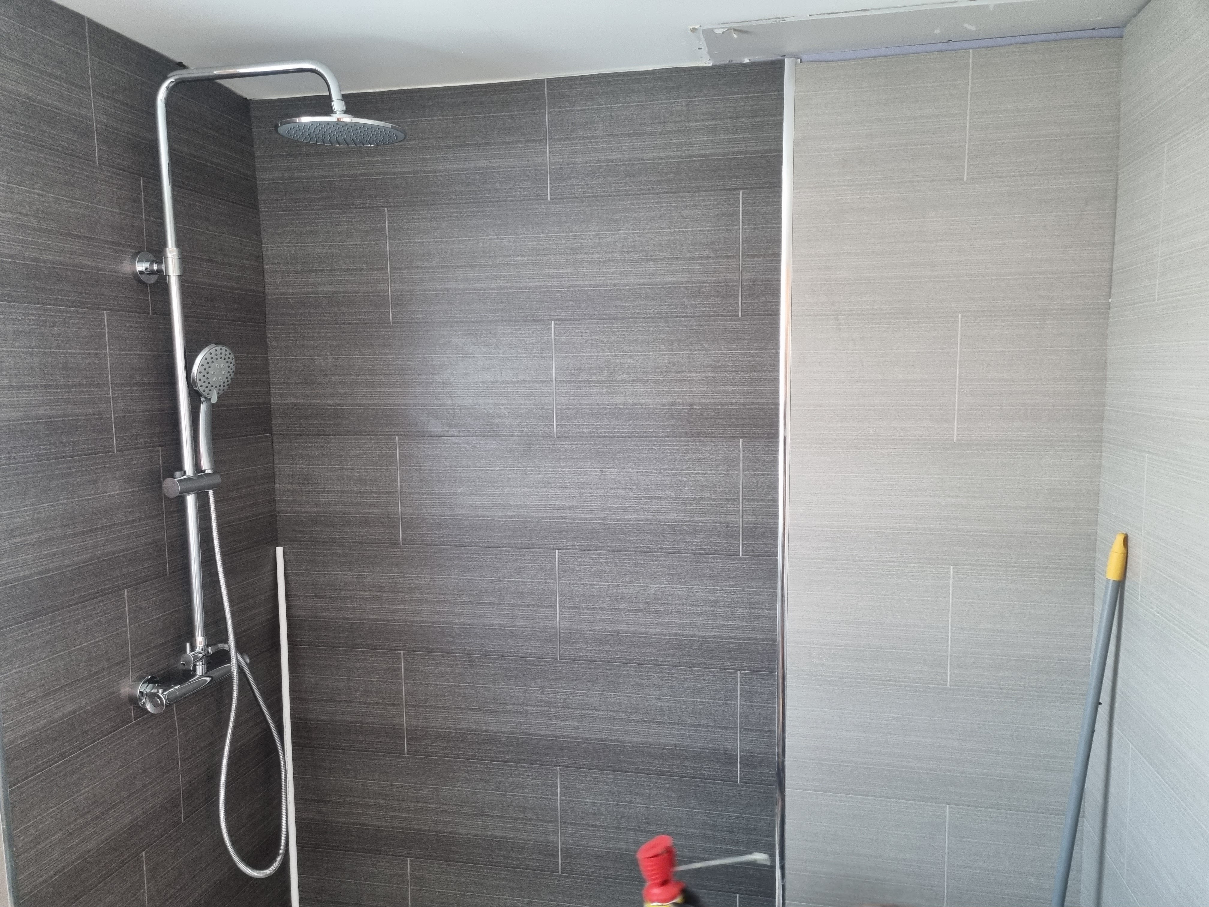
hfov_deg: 67.3
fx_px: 908
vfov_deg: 53.1
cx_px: 604
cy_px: 454
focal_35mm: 26
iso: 640
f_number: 1.8
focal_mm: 5.4
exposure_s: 1/50
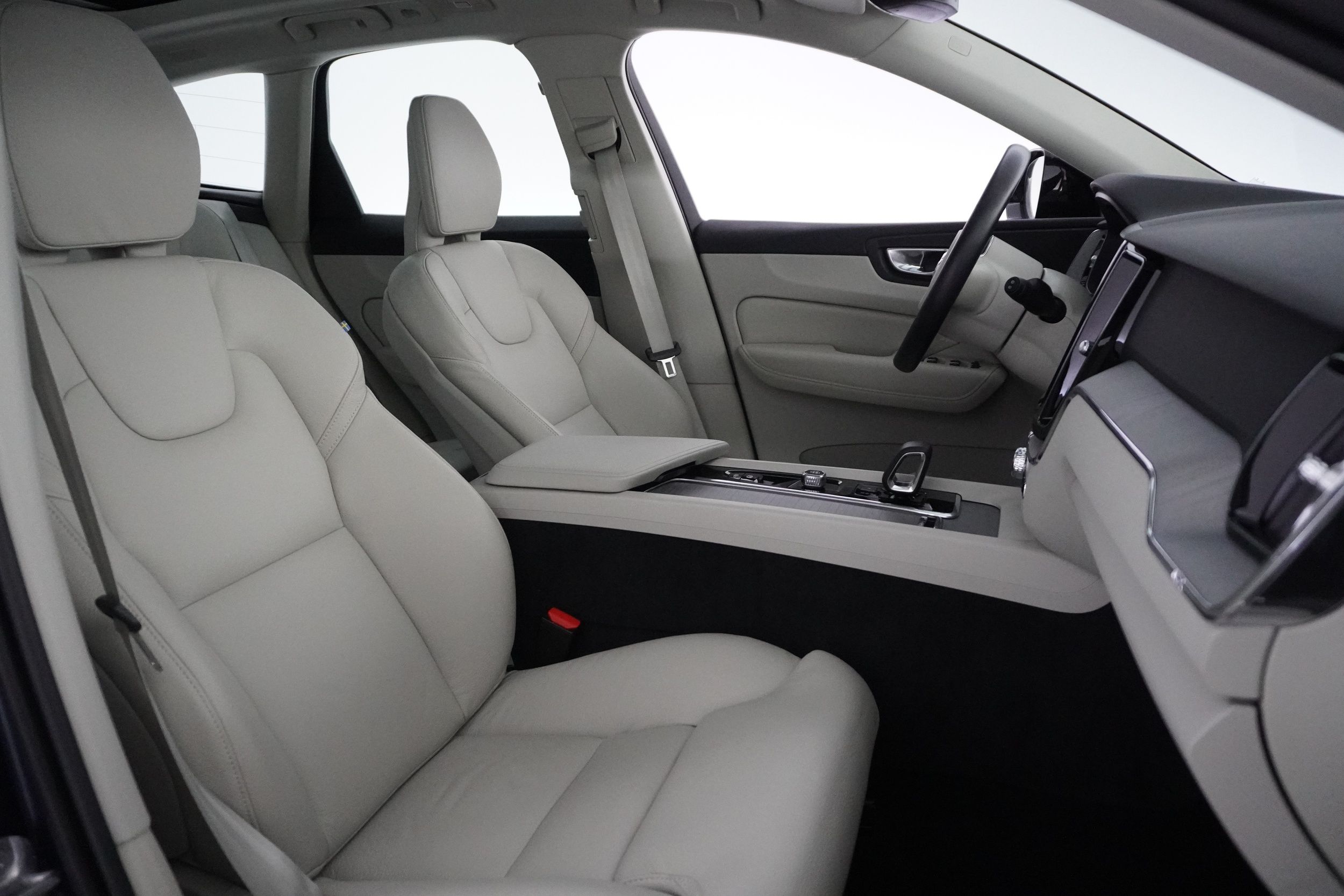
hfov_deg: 70.4
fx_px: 952
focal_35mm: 26
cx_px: 672
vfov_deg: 50.4
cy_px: 448
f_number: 3.5
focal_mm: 17
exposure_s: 1/160
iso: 6400
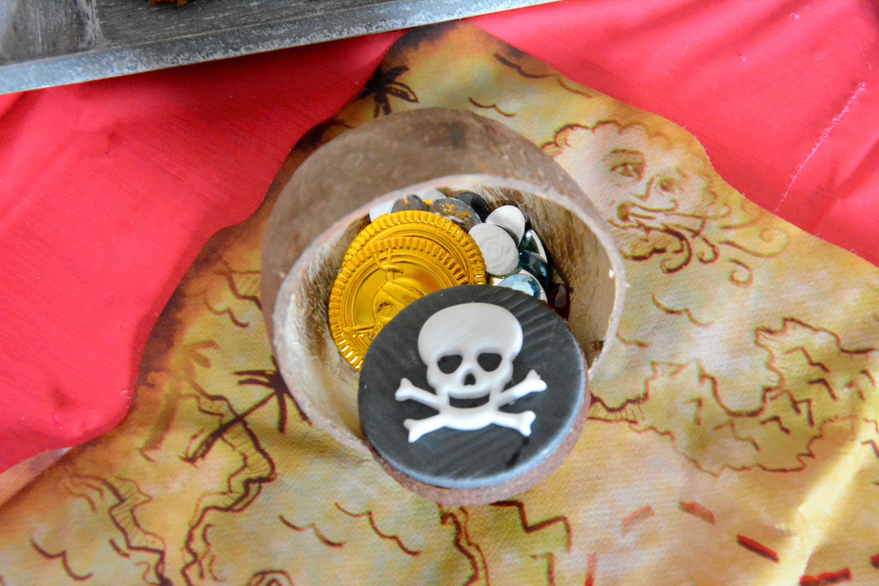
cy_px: 293
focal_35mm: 63
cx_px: 440
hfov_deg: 31.9
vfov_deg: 21.6
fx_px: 1538
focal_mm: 42
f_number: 10
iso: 6400
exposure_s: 1/3
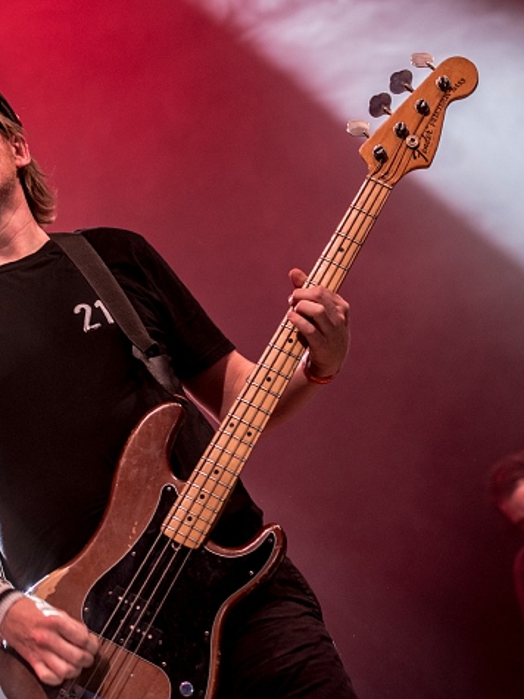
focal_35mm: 153
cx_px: 140
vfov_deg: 12.9
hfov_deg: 9.7
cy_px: 347
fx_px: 3089
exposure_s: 1/125
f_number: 3.2
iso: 640
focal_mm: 70
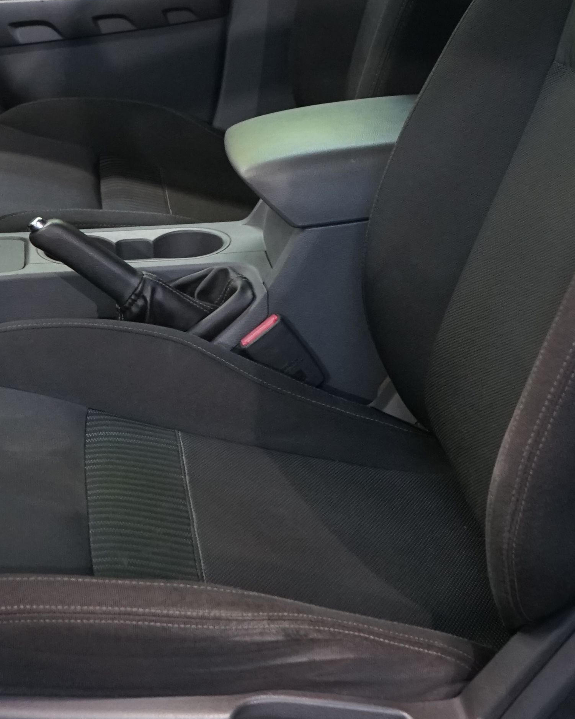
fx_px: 1787
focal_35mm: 84
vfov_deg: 22.2
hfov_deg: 18.3
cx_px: 260
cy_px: 59
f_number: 5.6
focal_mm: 28
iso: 1600
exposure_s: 1/30
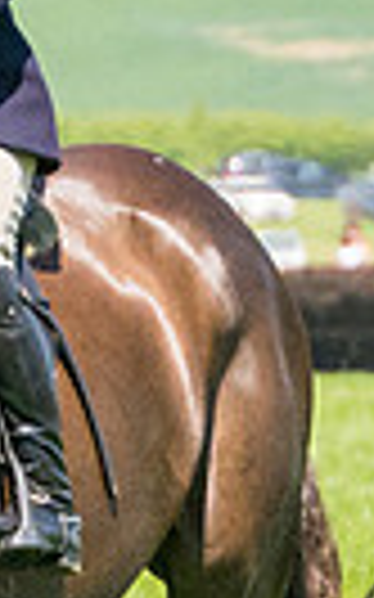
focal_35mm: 947
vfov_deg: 2.2
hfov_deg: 1.4
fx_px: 15461
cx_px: 1672
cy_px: 674
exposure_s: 1/6400
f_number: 4
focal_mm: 98
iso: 400
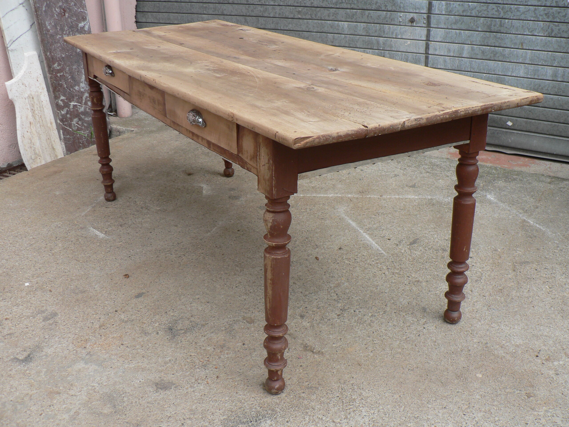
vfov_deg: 39.7
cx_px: 284
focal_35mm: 36
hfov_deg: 51.4
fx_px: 592
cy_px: 214
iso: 80
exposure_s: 1/400
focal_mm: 6
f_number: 2.8
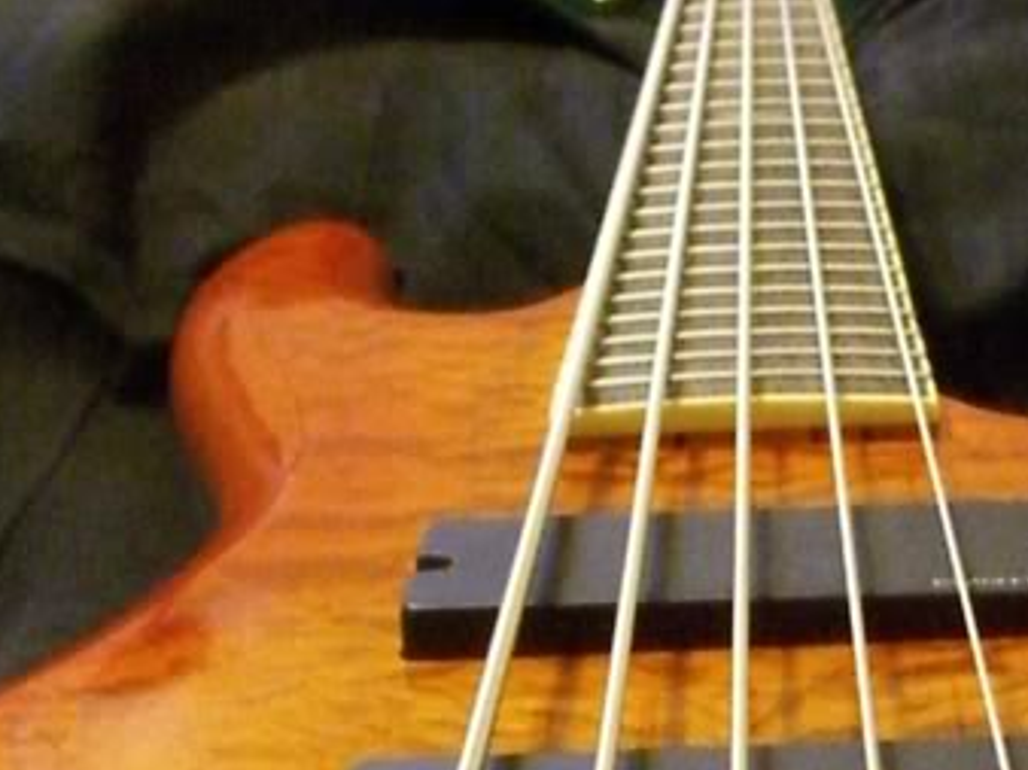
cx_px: 757
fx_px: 2671
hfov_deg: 21.6
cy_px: 810
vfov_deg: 16.0
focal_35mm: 90
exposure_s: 1/60
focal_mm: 6.2
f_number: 2.7
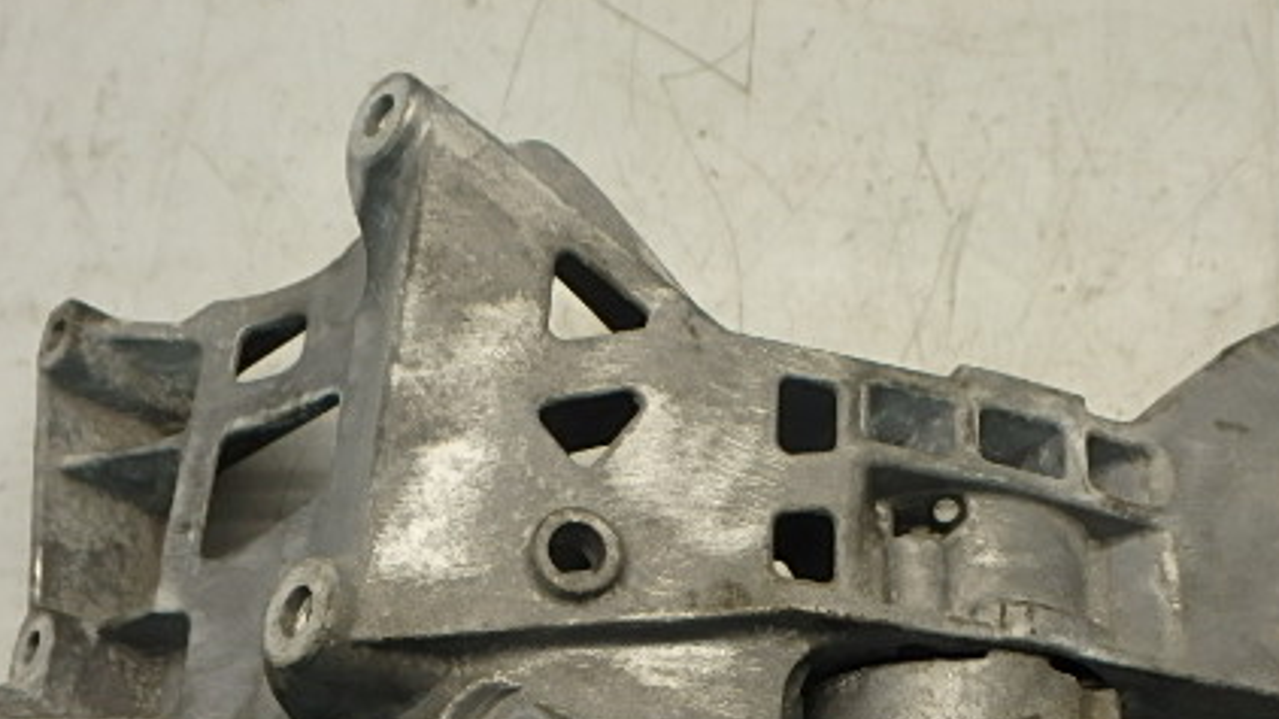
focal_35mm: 38
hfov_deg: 52.3
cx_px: 791
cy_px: 664
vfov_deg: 29.7
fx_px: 1288
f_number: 3.8
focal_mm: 4
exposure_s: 1/50
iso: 200
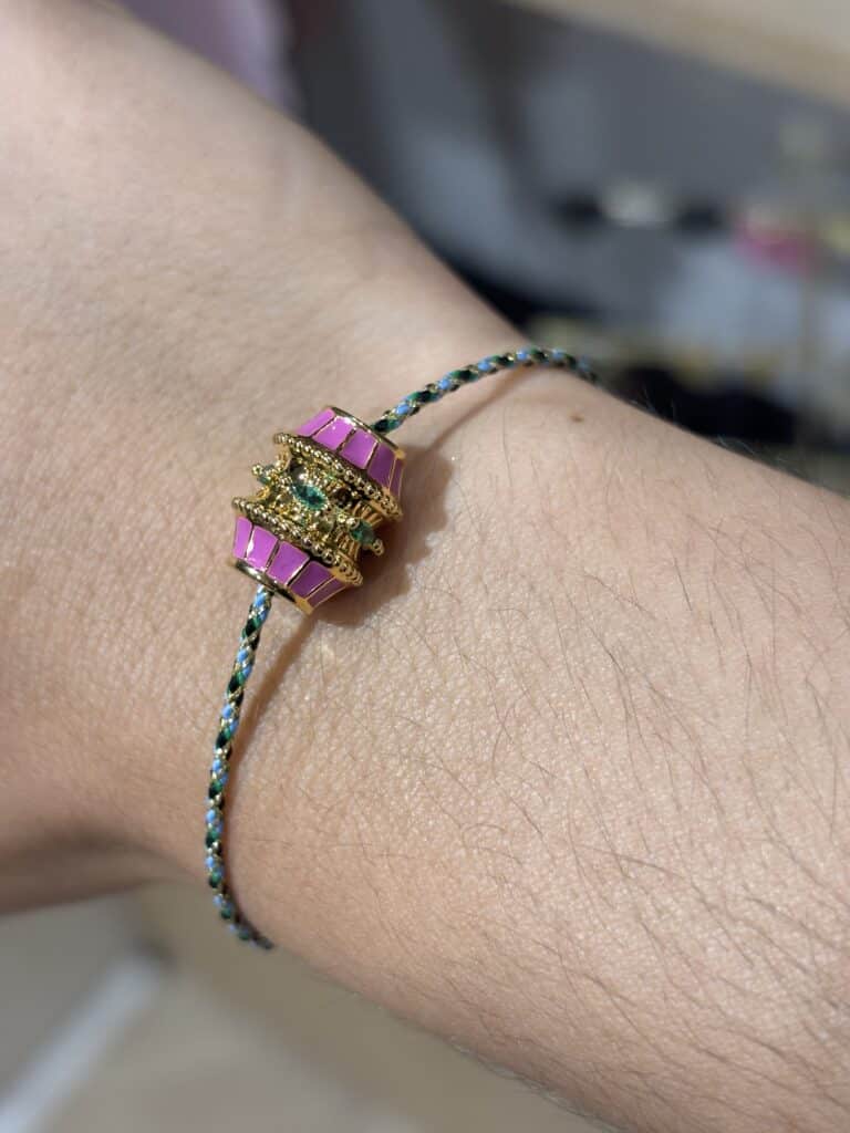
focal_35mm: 52
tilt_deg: -51.9
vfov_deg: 36.8
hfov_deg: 28.0
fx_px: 1702
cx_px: 425
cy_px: 566
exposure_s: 1/100
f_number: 1.6
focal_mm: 5.96
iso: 50
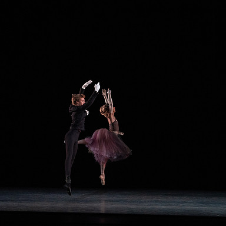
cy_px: 113
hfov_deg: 10.7
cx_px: 105
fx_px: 1204
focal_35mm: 163
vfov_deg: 10.7
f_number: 5.6
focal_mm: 127
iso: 16000
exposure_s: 1/400
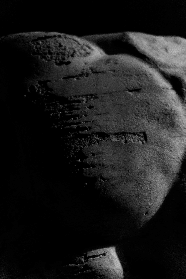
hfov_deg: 18.2
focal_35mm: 75
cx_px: 93
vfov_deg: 27.0
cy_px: 140
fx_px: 580
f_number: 1.8
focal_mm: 50
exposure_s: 1/160
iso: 1600
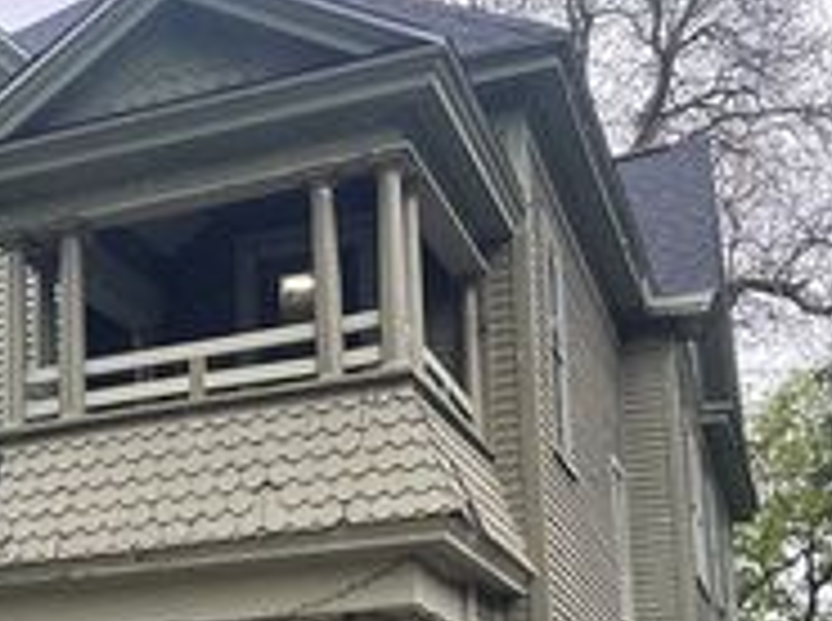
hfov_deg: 29.2
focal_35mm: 65
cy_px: 614
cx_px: 166
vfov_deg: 21.7
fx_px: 1559
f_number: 1.78
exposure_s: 1/329
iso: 80
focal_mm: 6.86
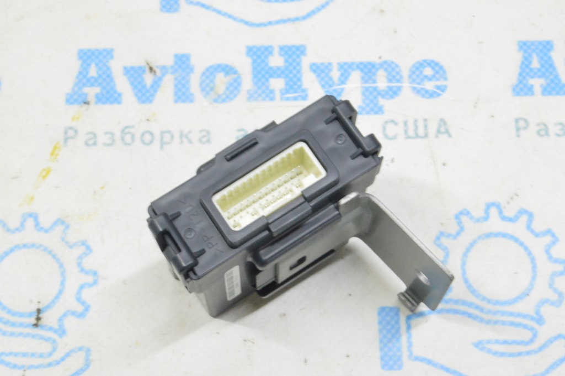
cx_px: 282
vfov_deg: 18.2
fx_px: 1176
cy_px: 188
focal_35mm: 75
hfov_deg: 27.0
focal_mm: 50
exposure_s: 1/15
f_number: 20
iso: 6400
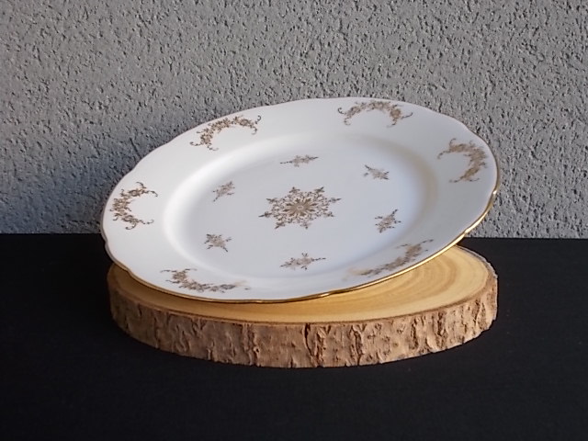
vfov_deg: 29.1
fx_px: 849
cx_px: 294
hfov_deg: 38.2
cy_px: 220
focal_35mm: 50
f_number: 4.5
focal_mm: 9
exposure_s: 1/60
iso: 80
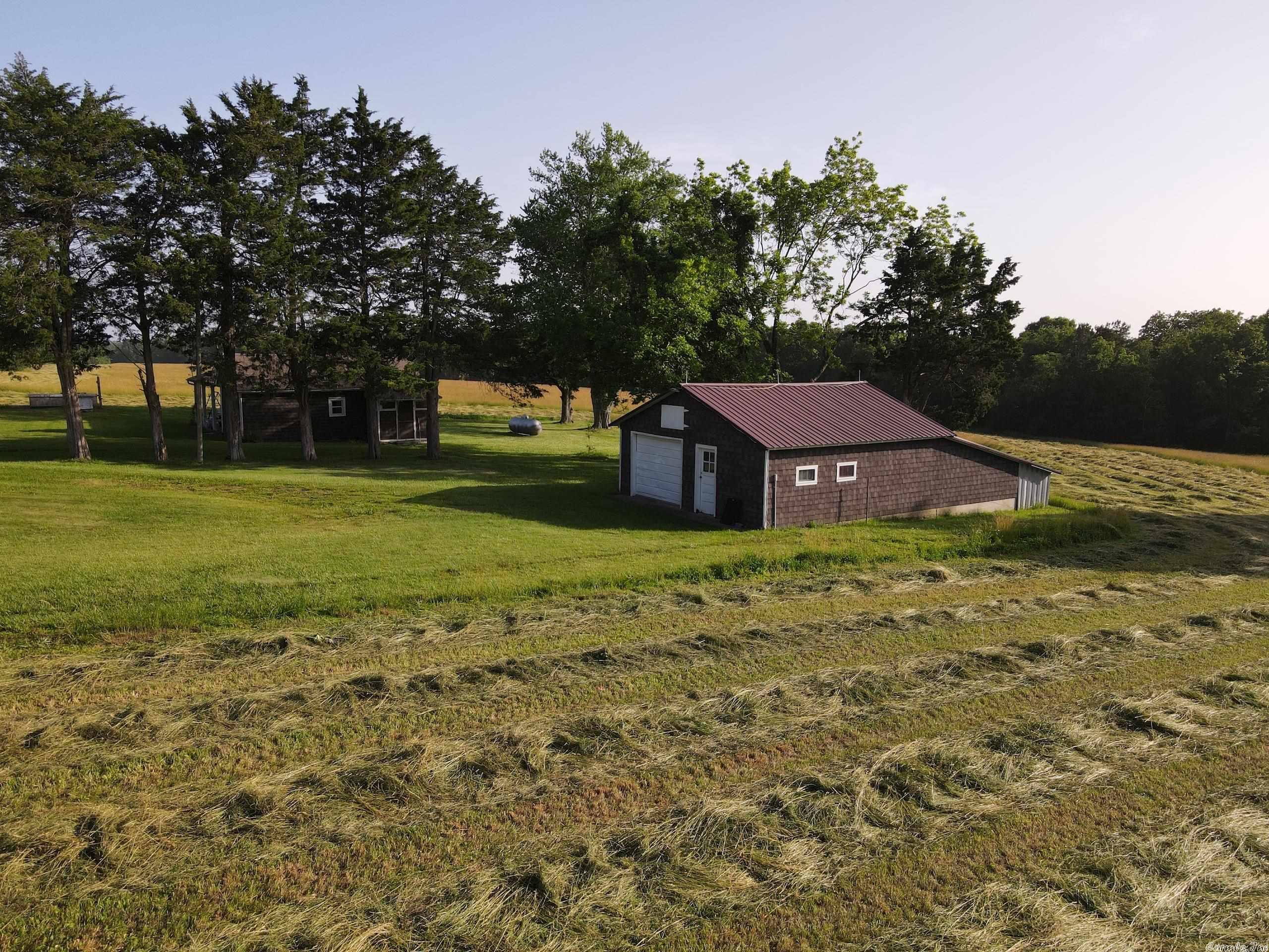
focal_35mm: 24
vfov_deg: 56.8
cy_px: 476
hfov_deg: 71.6
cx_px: 634
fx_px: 880
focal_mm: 4.5
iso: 100
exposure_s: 1/30
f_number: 2.8
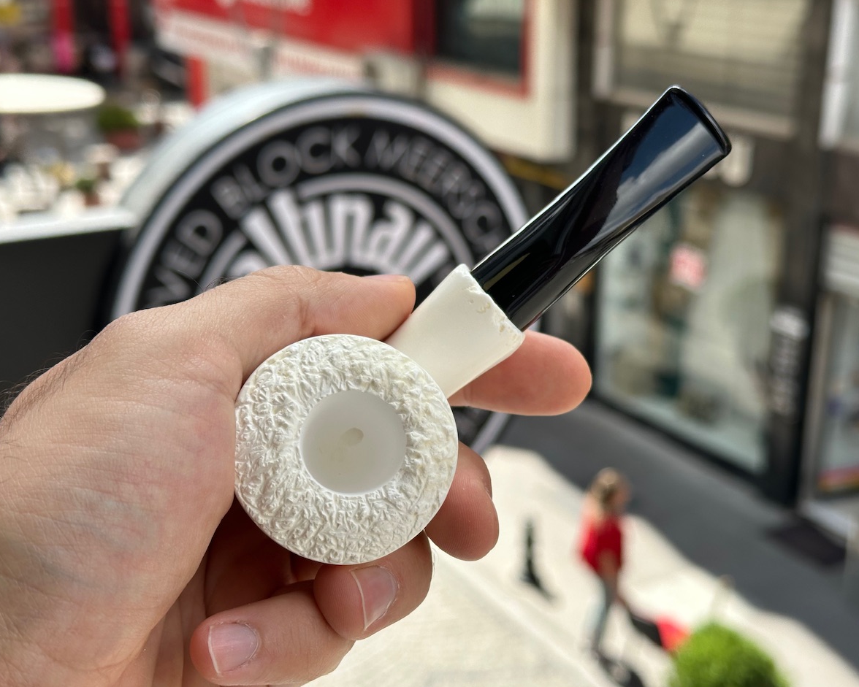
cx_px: 462
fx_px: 1297
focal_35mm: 51
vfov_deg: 29.7
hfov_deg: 36.6
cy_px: 345
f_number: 1.78
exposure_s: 1/1258
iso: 64
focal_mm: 6.86
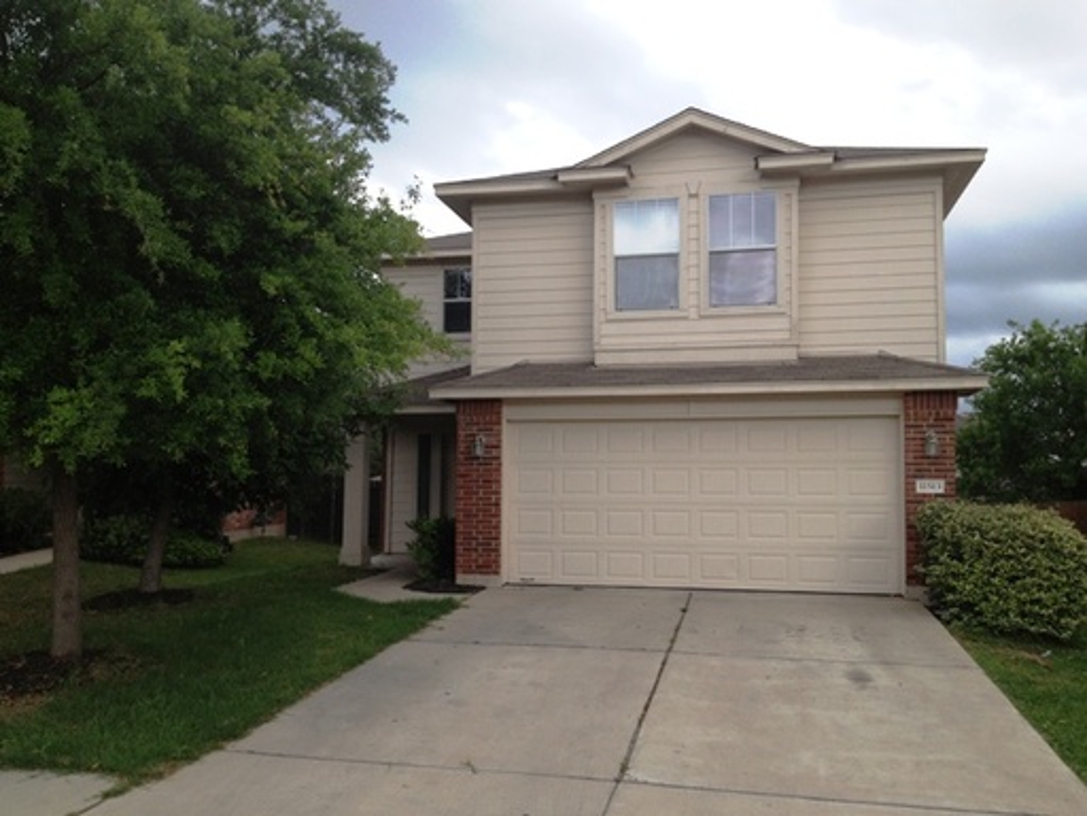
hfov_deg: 52.6
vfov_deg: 40.7
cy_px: 408
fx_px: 1099
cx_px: 544
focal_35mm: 35
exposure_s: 1/736
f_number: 2.4
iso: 50
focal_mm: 4.28
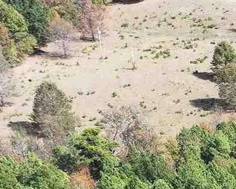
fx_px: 1040
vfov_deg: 9.7
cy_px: 372
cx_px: 621
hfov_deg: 10.5
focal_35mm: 149
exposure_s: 1/1000
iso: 110
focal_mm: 12.29
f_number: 2.8
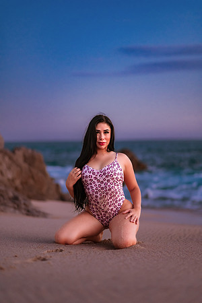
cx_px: 101
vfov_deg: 34.5
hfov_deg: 23.4
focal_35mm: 58
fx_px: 488
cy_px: 152
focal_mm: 58
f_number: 1.4
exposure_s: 1/80
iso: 1600
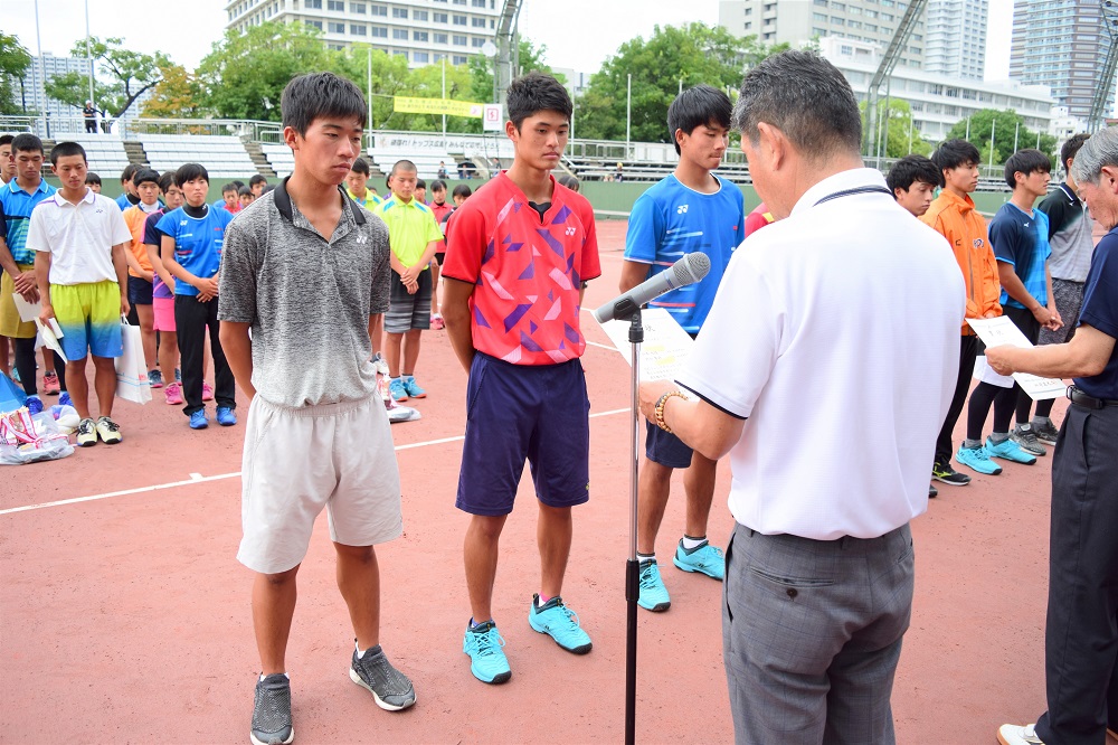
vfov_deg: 47.9
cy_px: 372
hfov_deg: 67.4
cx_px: 559
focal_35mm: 27
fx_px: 838
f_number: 3.5
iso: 125
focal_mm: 18
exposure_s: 1/320
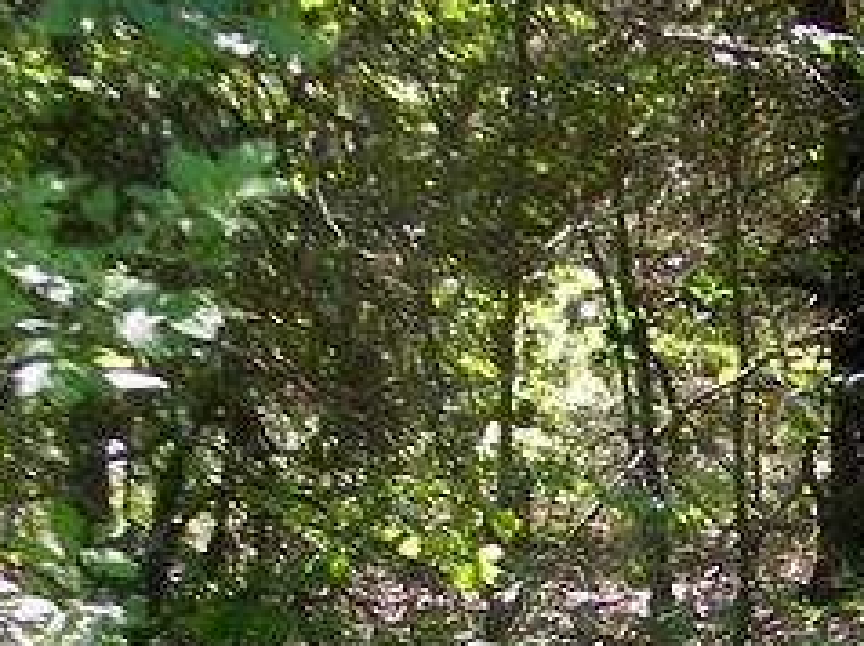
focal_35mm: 194
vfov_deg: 7.6
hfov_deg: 9.9
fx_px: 4837
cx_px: 1347
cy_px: 831
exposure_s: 1/60
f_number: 3.9
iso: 80
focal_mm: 8.1
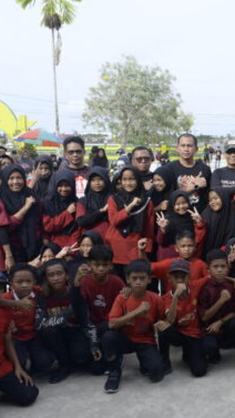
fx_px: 499
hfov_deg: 24.5
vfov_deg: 45.5
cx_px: 265
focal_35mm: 45
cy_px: 217
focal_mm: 18
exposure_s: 1/125
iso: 160
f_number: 9
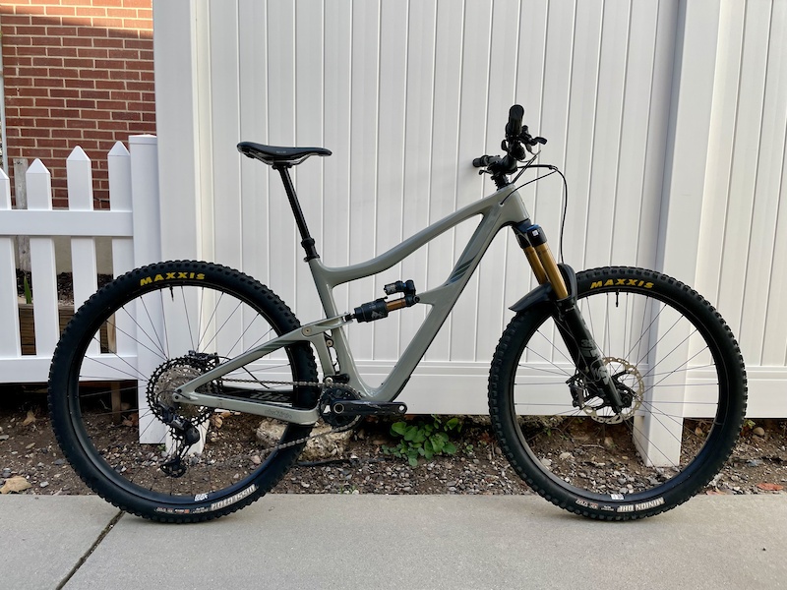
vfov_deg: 53.1
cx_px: 394
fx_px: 591
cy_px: 295
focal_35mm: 26
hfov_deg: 67.3
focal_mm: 4.2
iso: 32
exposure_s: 1/764
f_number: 1.6
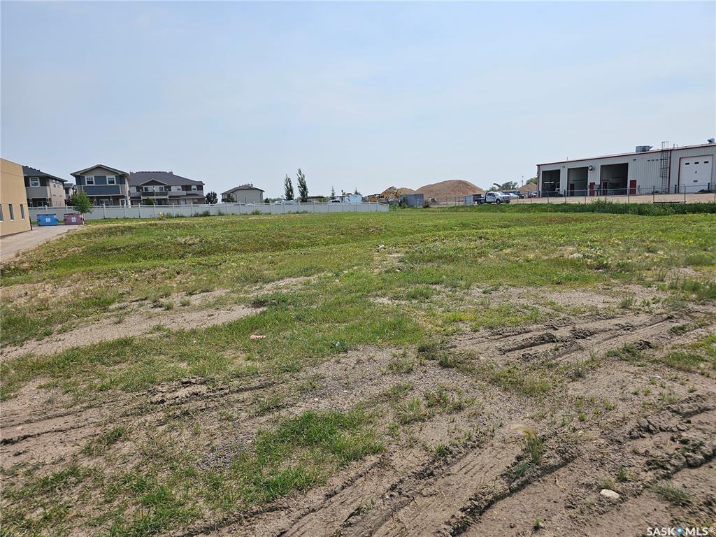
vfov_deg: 58.9
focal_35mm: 23
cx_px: 358
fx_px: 476
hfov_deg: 73.9
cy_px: 268
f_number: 1.7
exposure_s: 1/1925
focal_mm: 6.3
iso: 10
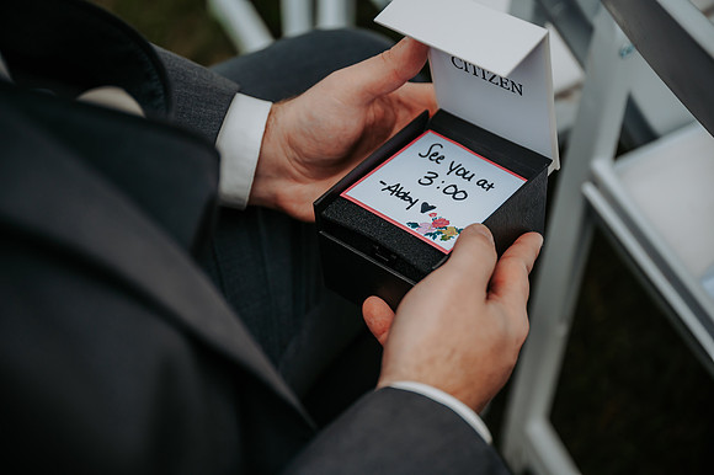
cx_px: 357
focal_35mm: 63
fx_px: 1249
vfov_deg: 21.5
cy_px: 238
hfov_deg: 31.9
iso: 320
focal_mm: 63
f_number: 2.8
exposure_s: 1/1000
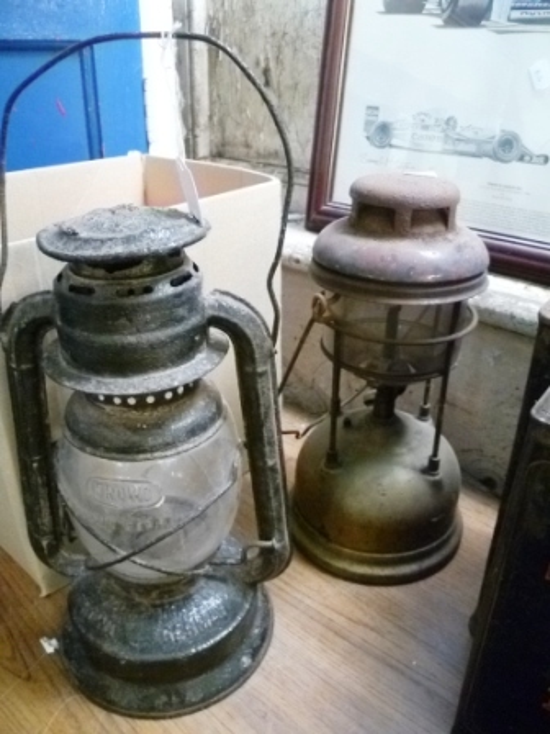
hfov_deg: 49.7
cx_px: 275
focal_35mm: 28
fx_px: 593
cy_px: 367
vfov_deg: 63.4
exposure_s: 1/20
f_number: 2.8
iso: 800
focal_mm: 5
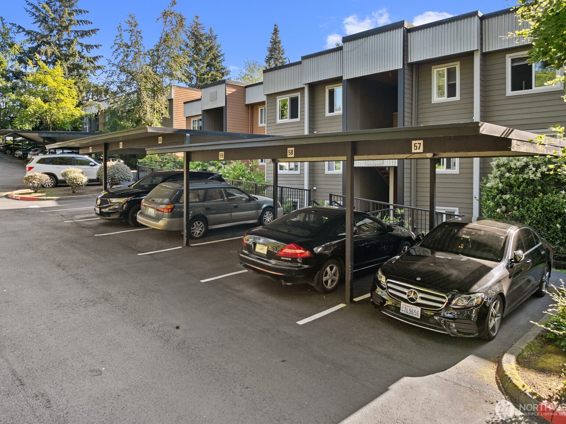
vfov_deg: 54.8
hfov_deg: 69.4
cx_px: 294
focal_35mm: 25
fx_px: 408
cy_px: 204
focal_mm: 12.29
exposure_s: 1/400
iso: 350
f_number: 2.8
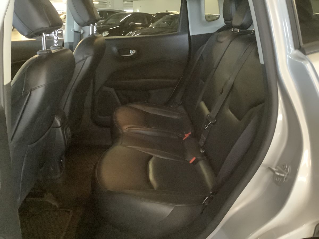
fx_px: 286
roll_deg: -0.5
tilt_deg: -21.1
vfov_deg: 45.4
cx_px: 160
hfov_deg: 58.4
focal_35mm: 31
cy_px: 120
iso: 800
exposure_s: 1/15
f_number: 2.4
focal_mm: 3.3
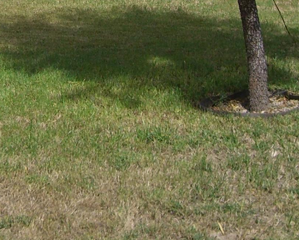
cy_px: -44
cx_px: 41
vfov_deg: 11.2
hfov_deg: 14.0
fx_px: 1204
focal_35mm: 136
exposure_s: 1/640
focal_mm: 6.2
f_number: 4.3
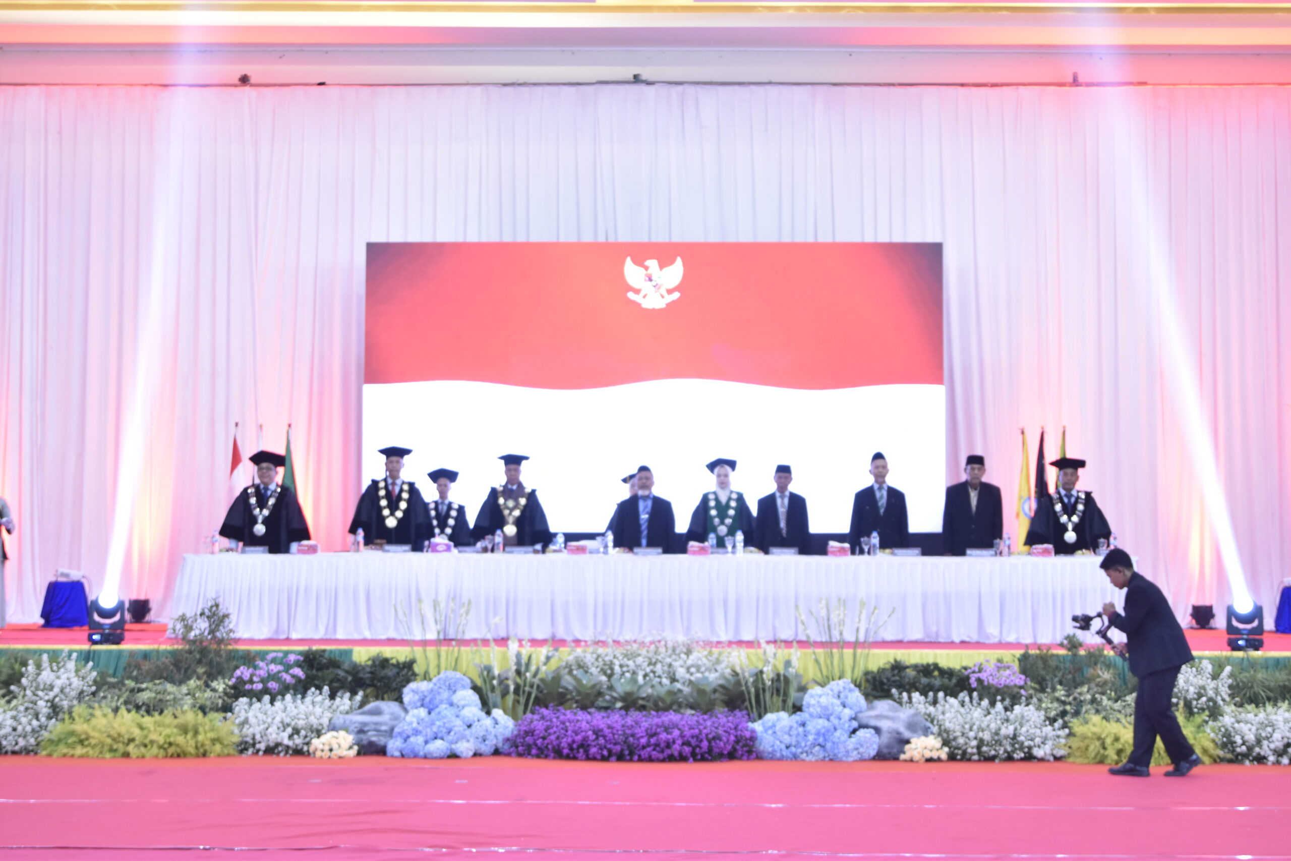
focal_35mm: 57
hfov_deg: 35.1
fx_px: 2044
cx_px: 646
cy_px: 430
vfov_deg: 23.8
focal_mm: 38
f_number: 2.8
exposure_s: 1/100
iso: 1600
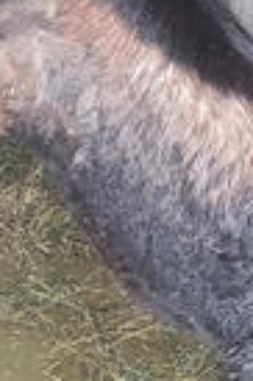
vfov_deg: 24.1
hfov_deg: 17.2
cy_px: -33
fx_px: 835
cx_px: 147
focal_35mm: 79
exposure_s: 1/100
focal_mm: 4.32
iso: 250
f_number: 1.7
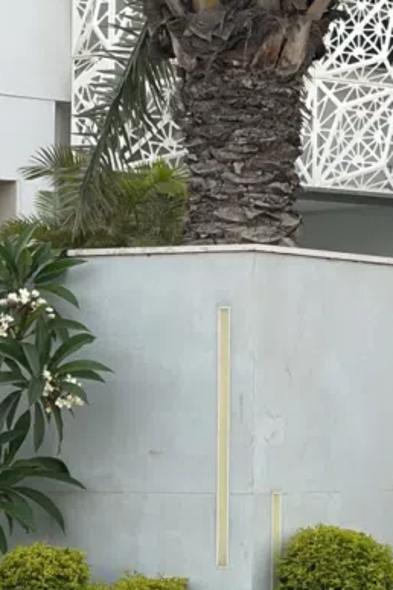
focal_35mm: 176
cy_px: 318
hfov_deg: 7.6
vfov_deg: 11.7
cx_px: 660
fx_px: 2882
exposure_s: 1/431
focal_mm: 6.86
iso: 80
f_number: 1.78
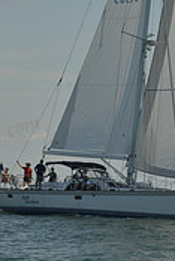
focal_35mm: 232
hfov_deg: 5.9
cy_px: 48
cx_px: 117
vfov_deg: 8.8
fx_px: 1688
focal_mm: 70
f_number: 16
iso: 280
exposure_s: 1/500
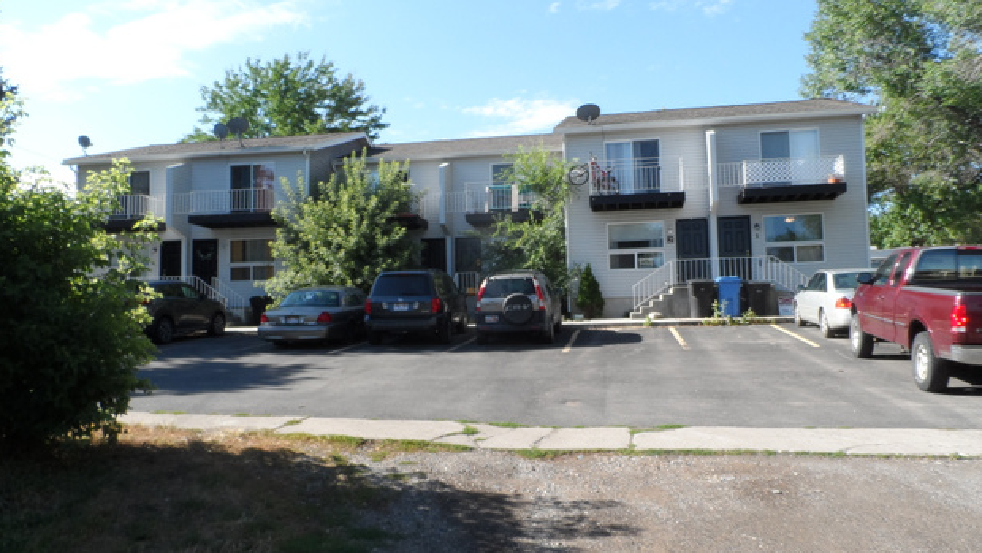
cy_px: 276
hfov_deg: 69.8
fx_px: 703
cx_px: 497
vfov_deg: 42.9
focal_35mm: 27
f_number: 3.2
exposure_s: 1/500
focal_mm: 4
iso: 80
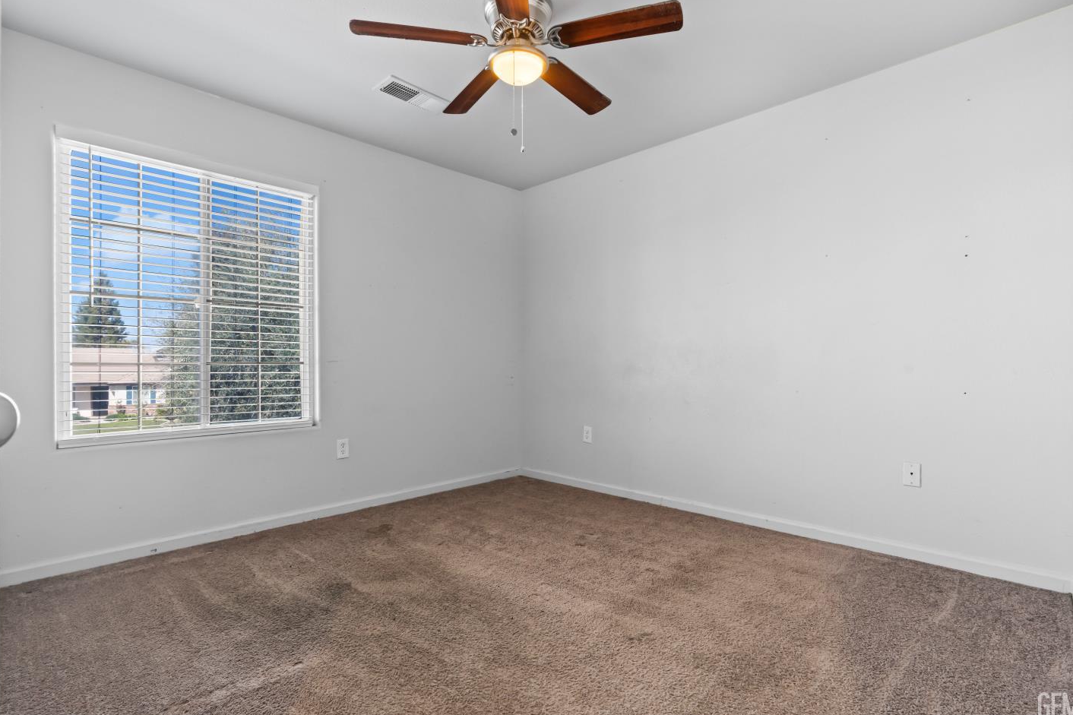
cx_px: 537
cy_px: 365
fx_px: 507
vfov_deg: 70.4
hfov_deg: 93.3
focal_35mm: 17
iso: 640
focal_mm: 16
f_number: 9
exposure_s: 1.3
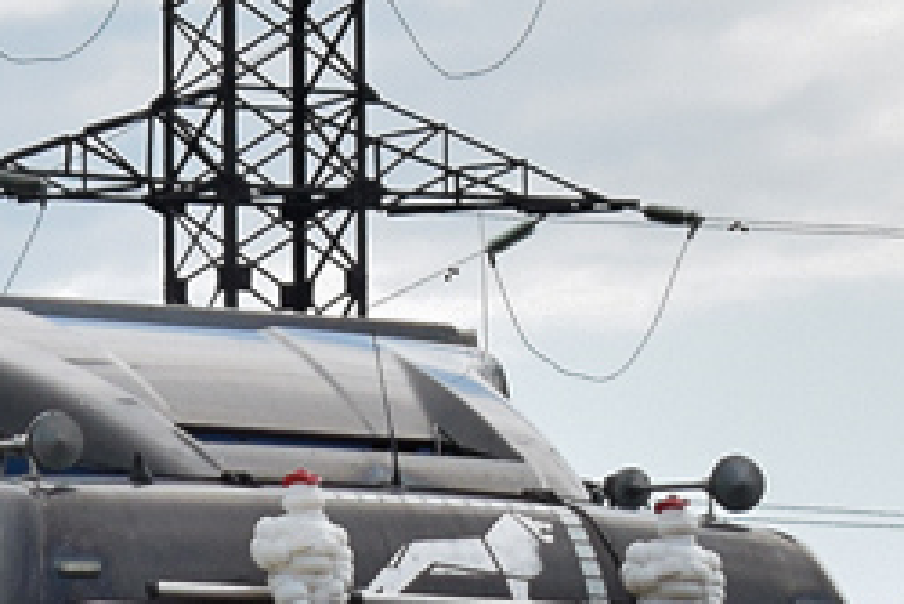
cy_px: 821
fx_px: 9934
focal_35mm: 395
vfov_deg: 3.5
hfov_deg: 5.2
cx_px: -380
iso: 400
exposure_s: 1/1000
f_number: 6.3
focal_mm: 55
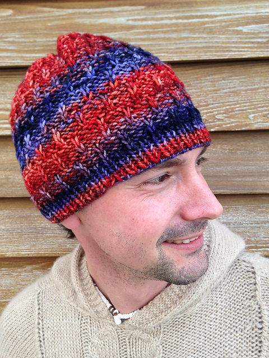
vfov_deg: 55.4
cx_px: 134
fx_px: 342
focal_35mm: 33
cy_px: 179
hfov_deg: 42.9
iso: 50
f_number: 2.4
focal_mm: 4.12
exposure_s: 1/225
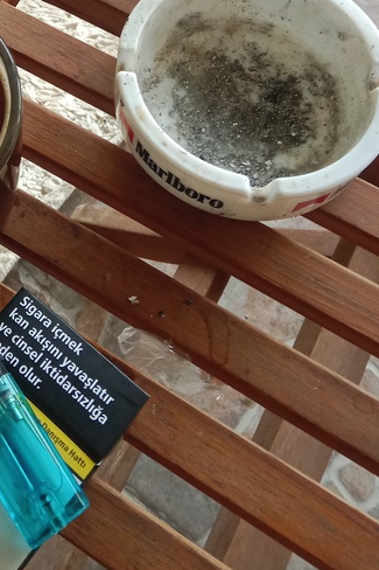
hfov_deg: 25.9
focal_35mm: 49
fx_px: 774
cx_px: -12
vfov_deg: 37.8
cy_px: 64
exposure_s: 1/50
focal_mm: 3.4
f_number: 2.2
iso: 191
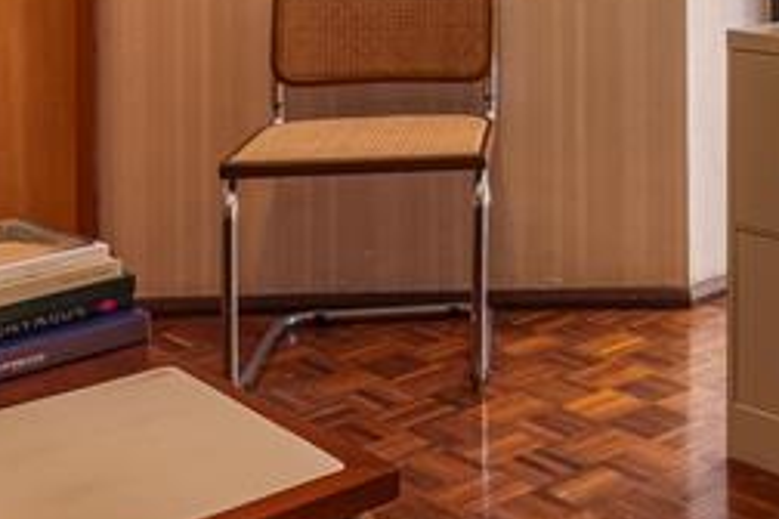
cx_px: 859
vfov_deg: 19.0
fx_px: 1450
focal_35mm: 67
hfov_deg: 27.5
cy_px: -130
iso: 100
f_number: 8
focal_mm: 11
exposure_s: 1/15
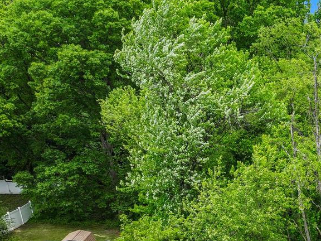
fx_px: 556
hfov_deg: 28.3
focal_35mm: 60
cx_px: 381
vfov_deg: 22.3
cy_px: 300
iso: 100
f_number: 2.8
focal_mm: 12.29
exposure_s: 1/800
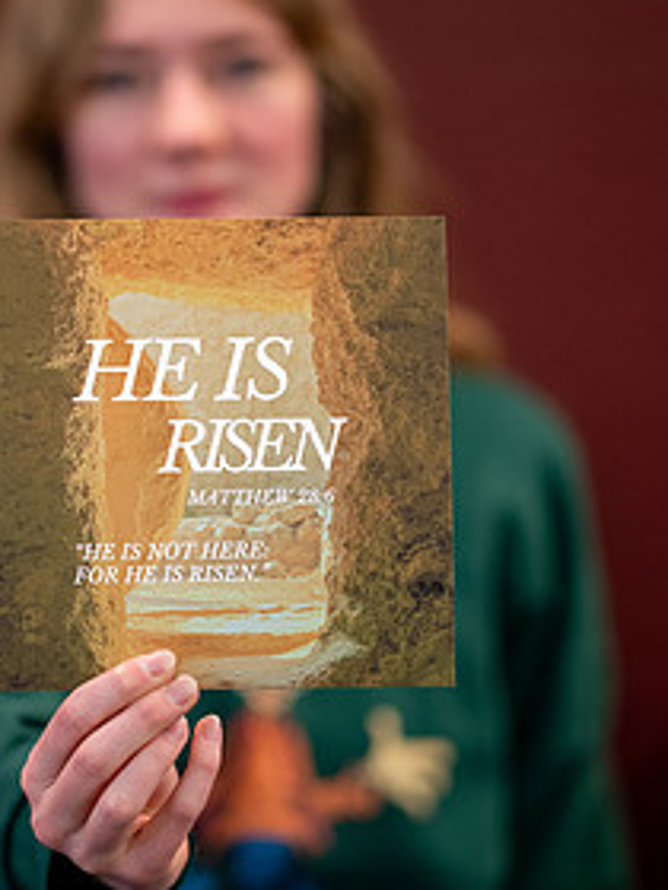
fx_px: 4168
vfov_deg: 12.2
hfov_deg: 9.2
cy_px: 429
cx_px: 204
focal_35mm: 162
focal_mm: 105
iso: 640
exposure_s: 1/100
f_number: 1.4
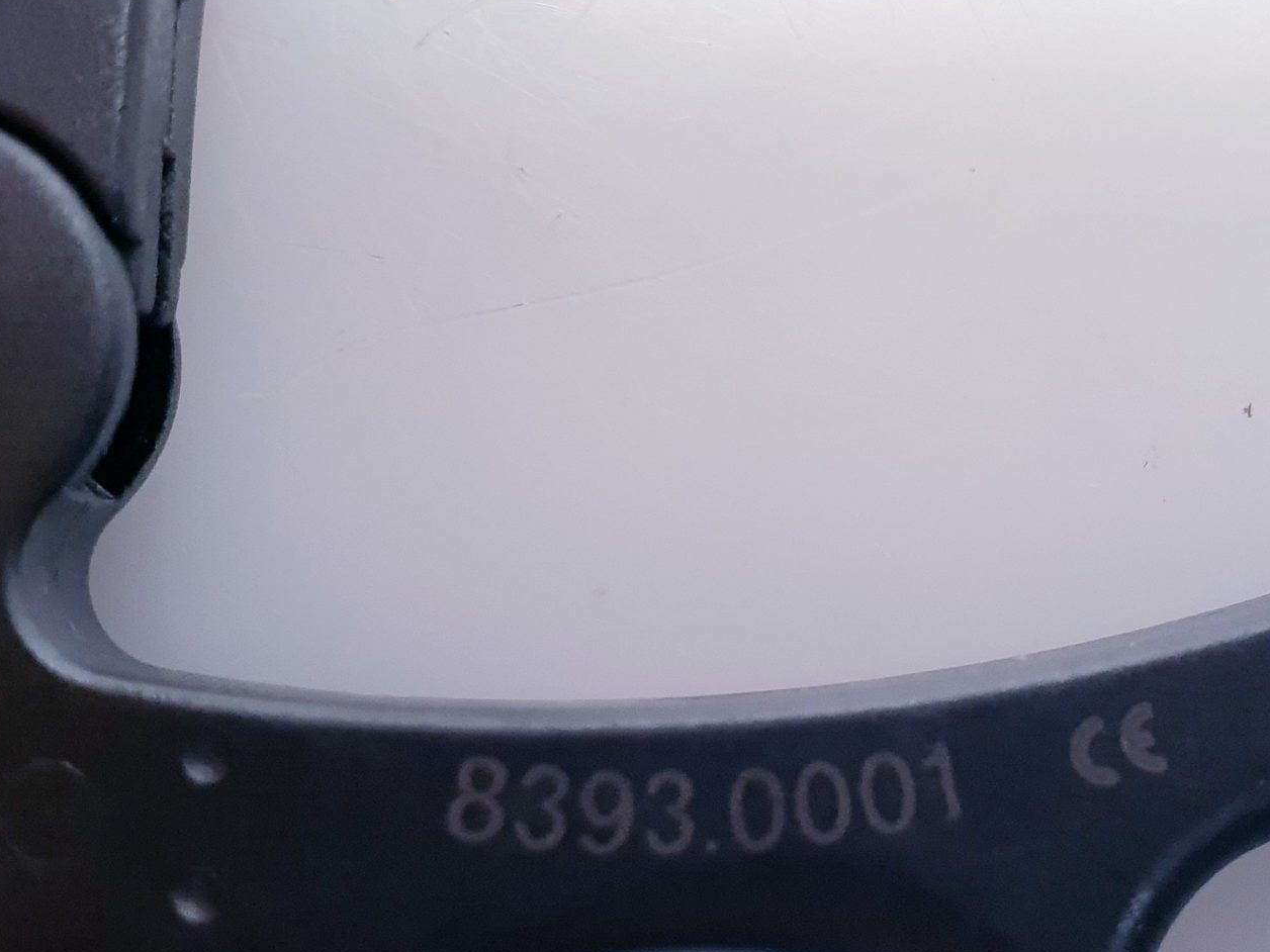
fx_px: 1944
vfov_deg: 27.5
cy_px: 553
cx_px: 834
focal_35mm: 53
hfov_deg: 35.9
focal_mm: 4.3
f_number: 2.4
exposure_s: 1/50
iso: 125
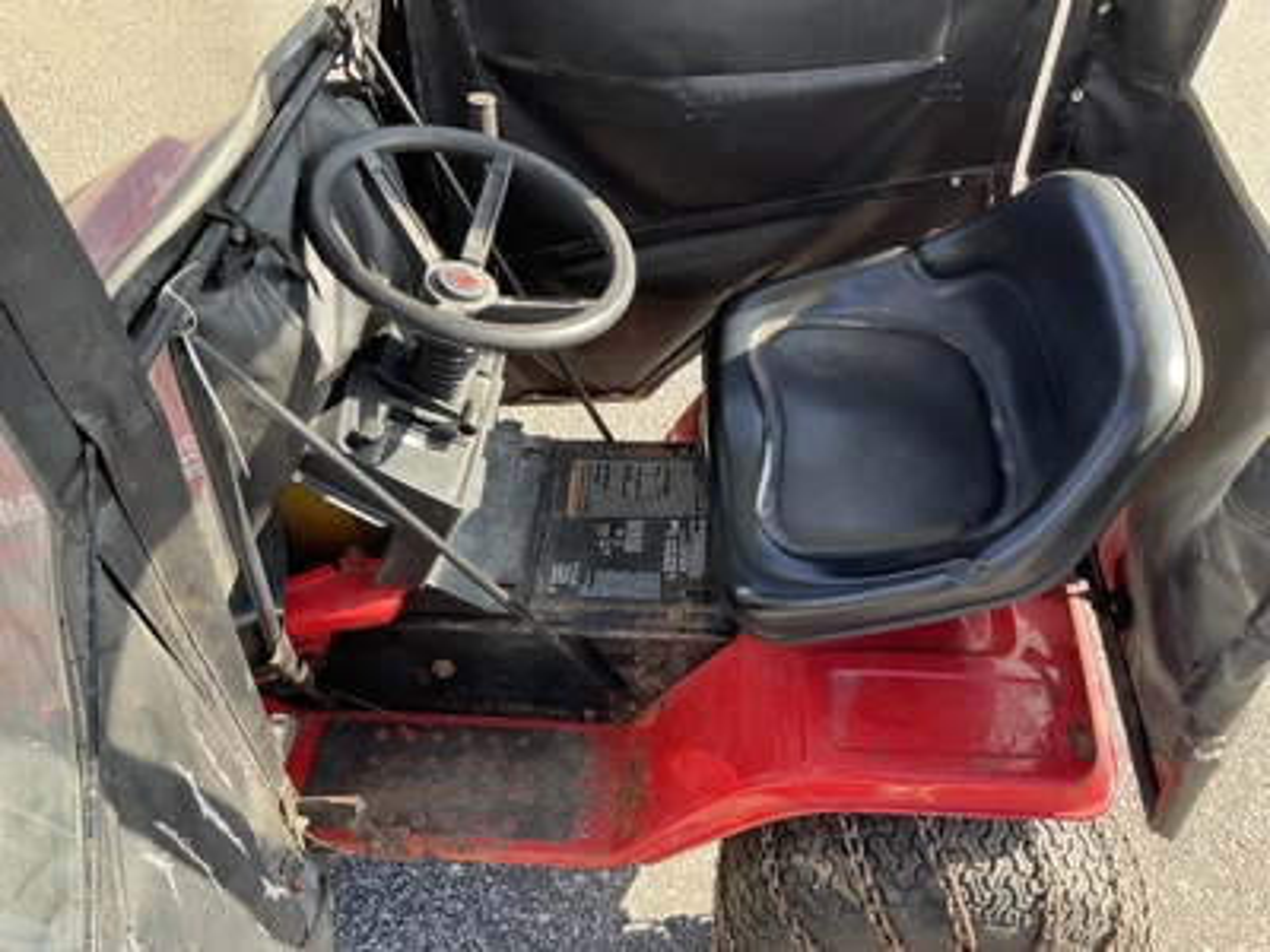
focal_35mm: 29
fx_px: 1064
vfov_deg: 48.2
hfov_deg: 61.7
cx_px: 635
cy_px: 476
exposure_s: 1/172
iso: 32
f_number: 1.8
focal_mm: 3
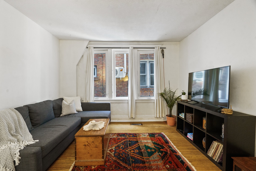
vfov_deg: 73.7
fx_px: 114
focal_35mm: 16
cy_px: 86
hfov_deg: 96.7
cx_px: 128
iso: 12800
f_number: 7.1
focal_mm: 16
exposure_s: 1/13
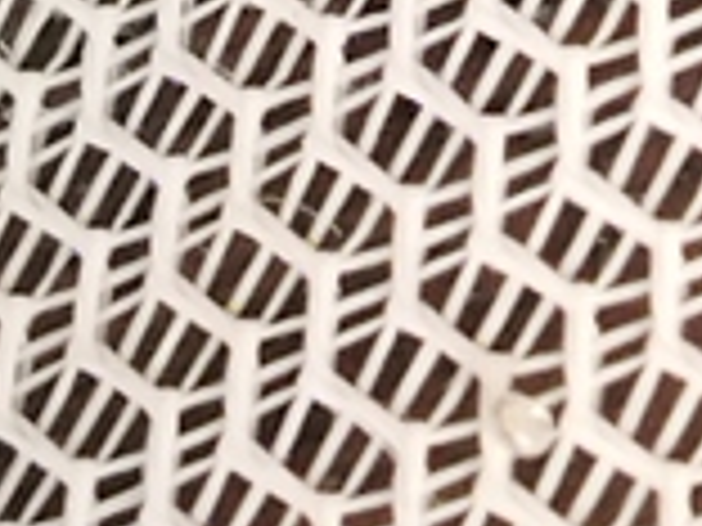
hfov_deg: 17.2
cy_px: -733
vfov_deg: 11.2
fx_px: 2251
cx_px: -36
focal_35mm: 111
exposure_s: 1/50
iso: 136
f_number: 1.79
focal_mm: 4.71
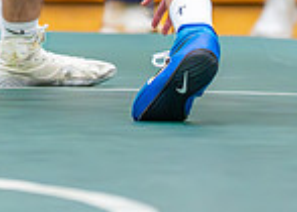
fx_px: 5247
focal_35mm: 622
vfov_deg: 2.3
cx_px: 68
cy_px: -210
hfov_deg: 3.2
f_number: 2.8
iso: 6400
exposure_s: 1/1000
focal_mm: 130
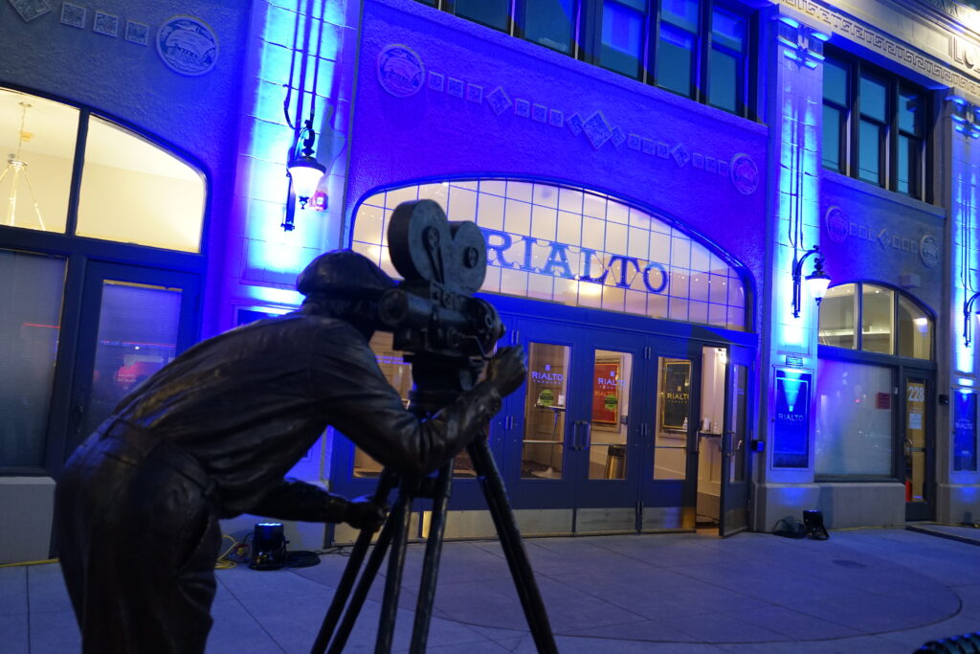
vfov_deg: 46.4
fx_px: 762
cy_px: 327
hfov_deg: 65.5
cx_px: 490
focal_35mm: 28
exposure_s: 1/60
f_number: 3.5
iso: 2000
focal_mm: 28
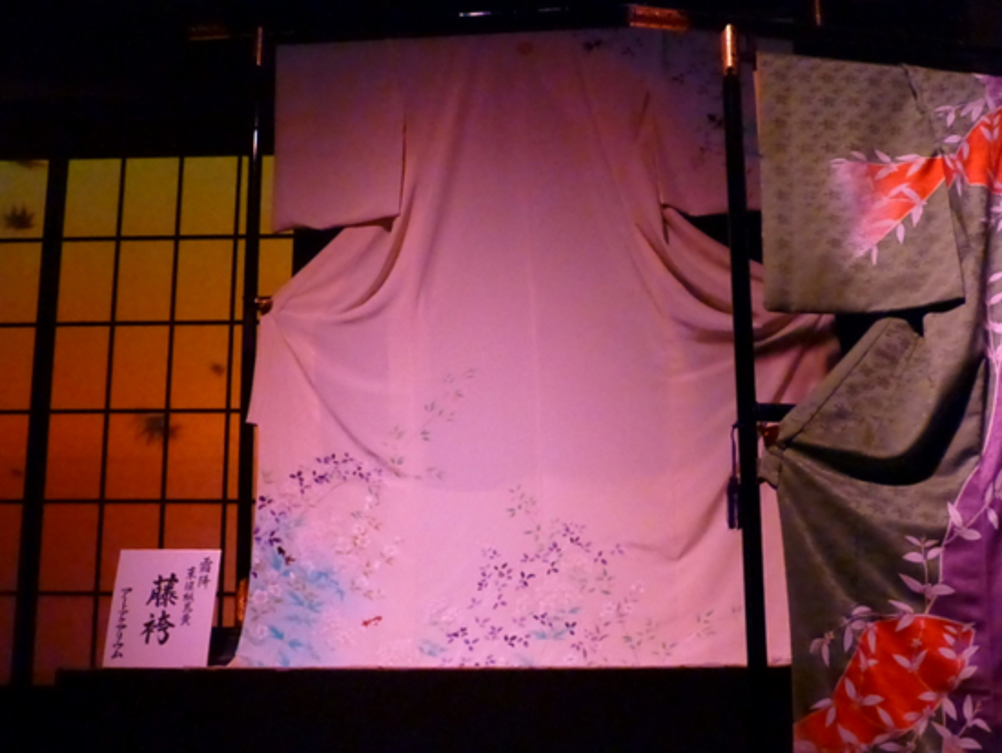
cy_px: 376
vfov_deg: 30.9
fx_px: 1361
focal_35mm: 47
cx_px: 501
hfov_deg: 40.4
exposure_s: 1/60
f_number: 4.2
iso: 3200
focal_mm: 8.5
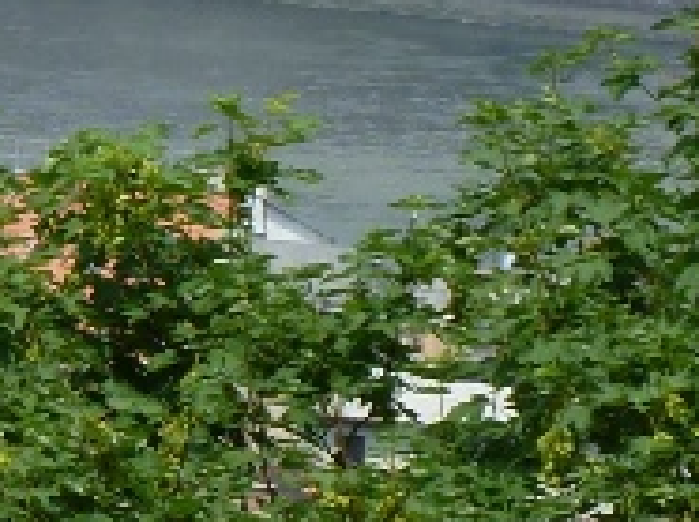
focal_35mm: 529
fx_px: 10668
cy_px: -458
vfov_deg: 2.8
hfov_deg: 3.7
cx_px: -582
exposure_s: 1/500
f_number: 5
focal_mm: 15.8
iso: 80
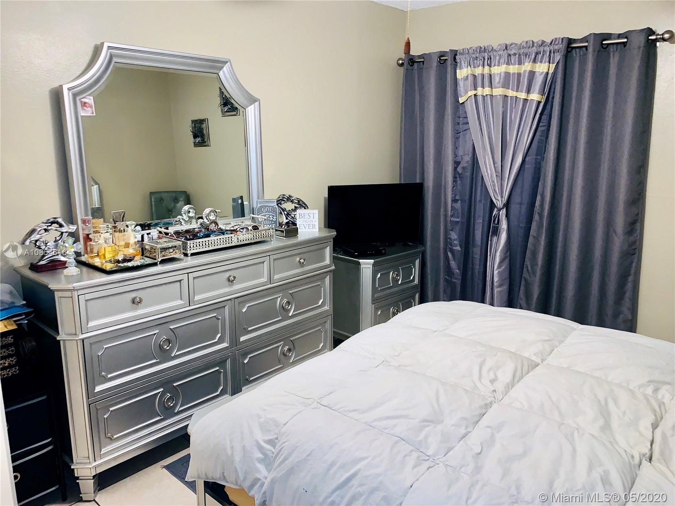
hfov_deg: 67.3
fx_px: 507
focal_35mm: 26
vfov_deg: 53.1
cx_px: 338
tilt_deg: -12.9
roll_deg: -1.1
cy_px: 253
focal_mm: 4.25
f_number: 1.8
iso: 100
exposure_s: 1/5
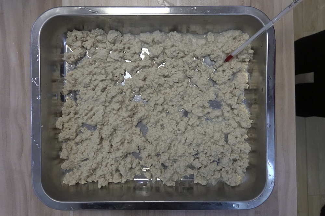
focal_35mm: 24
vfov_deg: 53.1
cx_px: 162
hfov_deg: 73.8
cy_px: 108
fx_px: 217
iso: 2000
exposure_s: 1/200
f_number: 4
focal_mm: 9
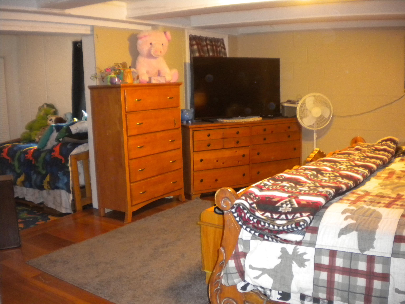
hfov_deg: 52.6
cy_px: 152
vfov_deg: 40.7
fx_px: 409
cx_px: 202
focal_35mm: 35
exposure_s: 1/30
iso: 400
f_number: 3.1
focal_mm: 6.3
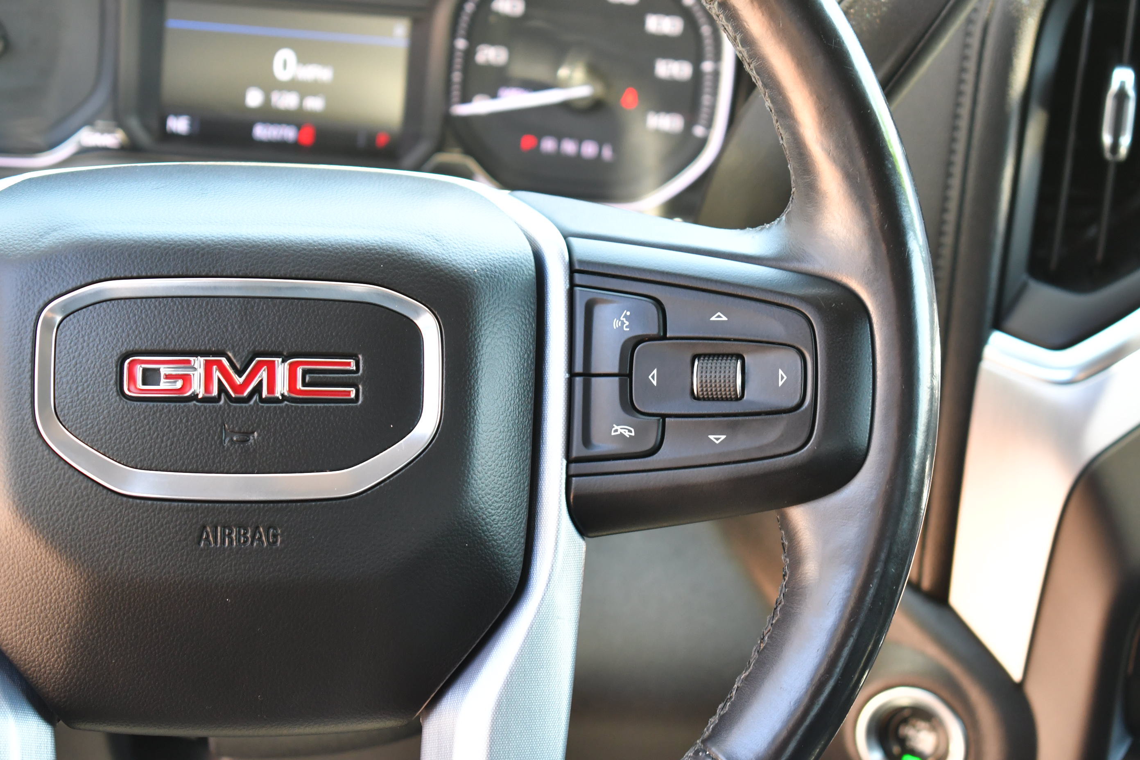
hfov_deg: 24.8
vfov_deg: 16.7
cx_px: 570
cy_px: 380
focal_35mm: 82
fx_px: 2596
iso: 1250
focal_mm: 55
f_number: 5.6
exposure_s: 1/60
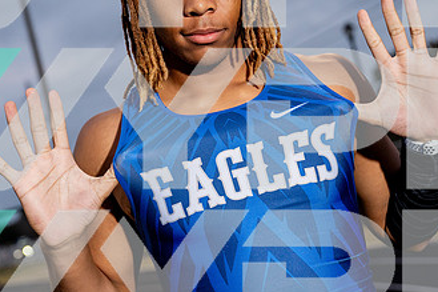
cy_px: 119
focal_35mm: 97
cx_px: 221
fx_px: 1180
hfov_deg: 21.0
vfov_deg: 14.1
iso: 500
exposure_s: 1/200
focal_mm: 55
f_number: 4
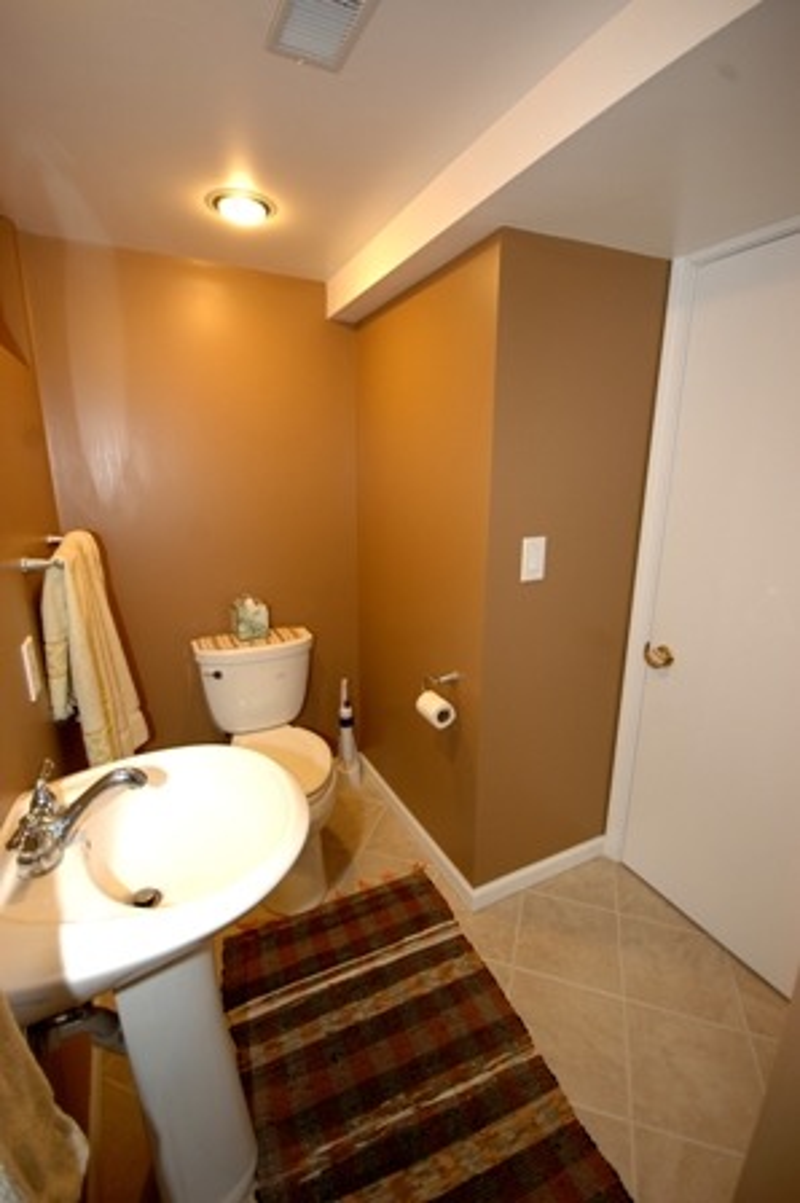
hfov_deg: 77.2
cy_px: 602
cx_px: 400
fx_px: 501
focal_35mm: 15
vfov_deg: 100.4
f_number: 4
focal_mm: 10
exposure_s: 1/20
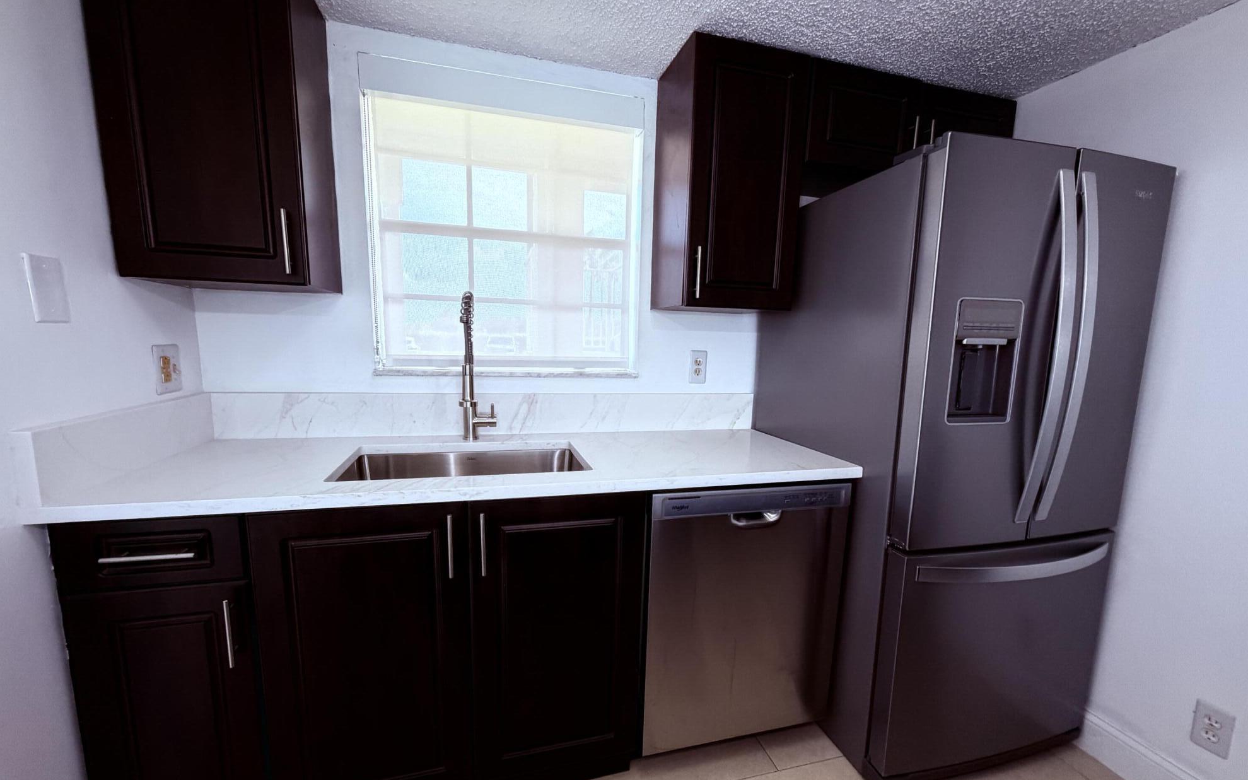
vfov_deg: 74.7
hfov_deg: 101.5
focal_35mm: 15
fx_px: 510
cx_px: 630
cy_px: 421
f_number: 2.2
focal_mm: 2.22
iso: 200
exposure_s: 1/120
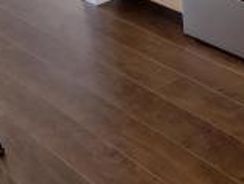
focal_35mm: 106
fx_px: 748
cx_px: 337
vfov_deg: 12.3
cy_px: -189
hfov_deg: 17.2
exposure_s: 1/38
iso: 250
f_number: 1.5
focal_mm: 4.3
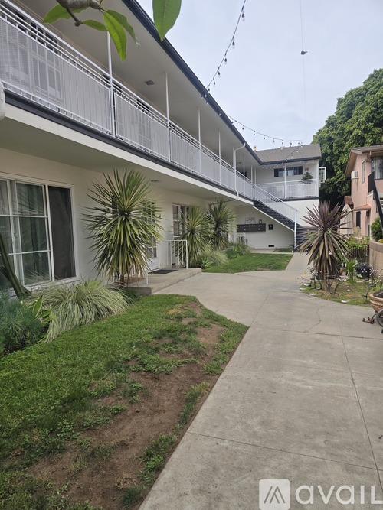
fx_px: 339
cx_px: 192
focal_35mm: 23
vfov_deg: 73.9
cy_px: 255
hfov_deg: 58.9
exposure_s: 1/582
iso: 12
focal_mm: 6.3
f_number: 1.7
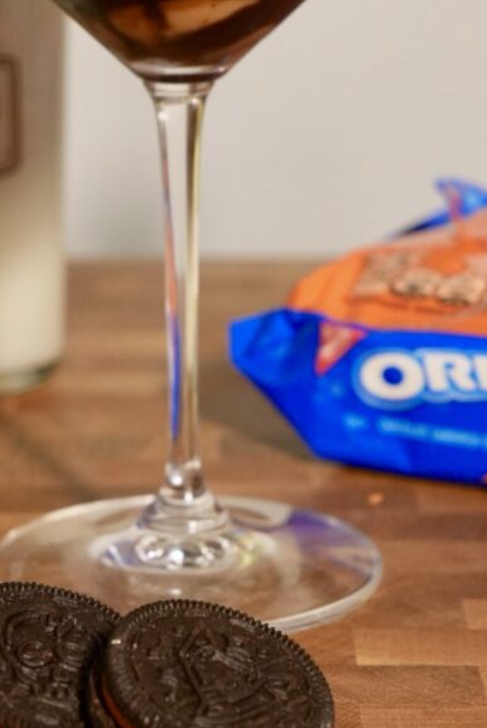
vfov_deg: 15.3
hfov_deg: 10.3
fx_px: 2692
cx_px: 189
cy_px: 201
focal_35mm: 133
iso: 1250
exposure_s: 1/60
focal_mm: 50
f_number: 4.5
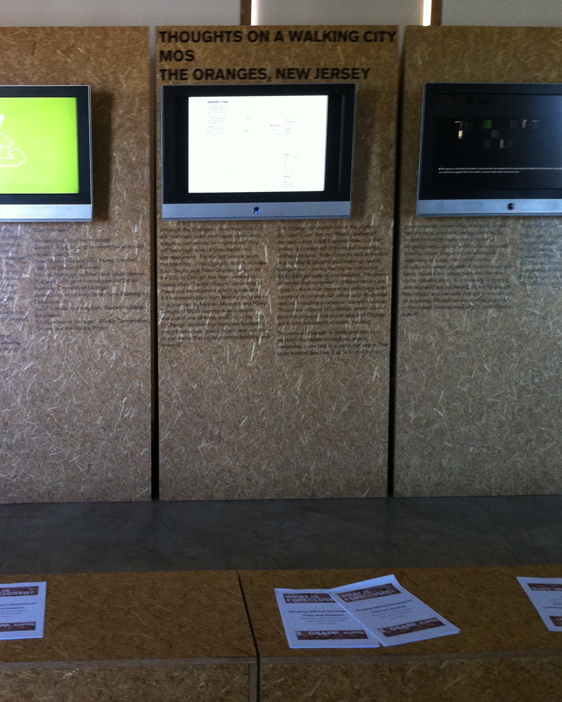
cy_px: 350
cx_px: 157
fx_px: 956
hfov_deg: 32.3
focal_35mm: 46
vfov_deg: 40.3
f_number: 2.8
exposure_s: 1/15
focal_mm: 3.85
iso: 125
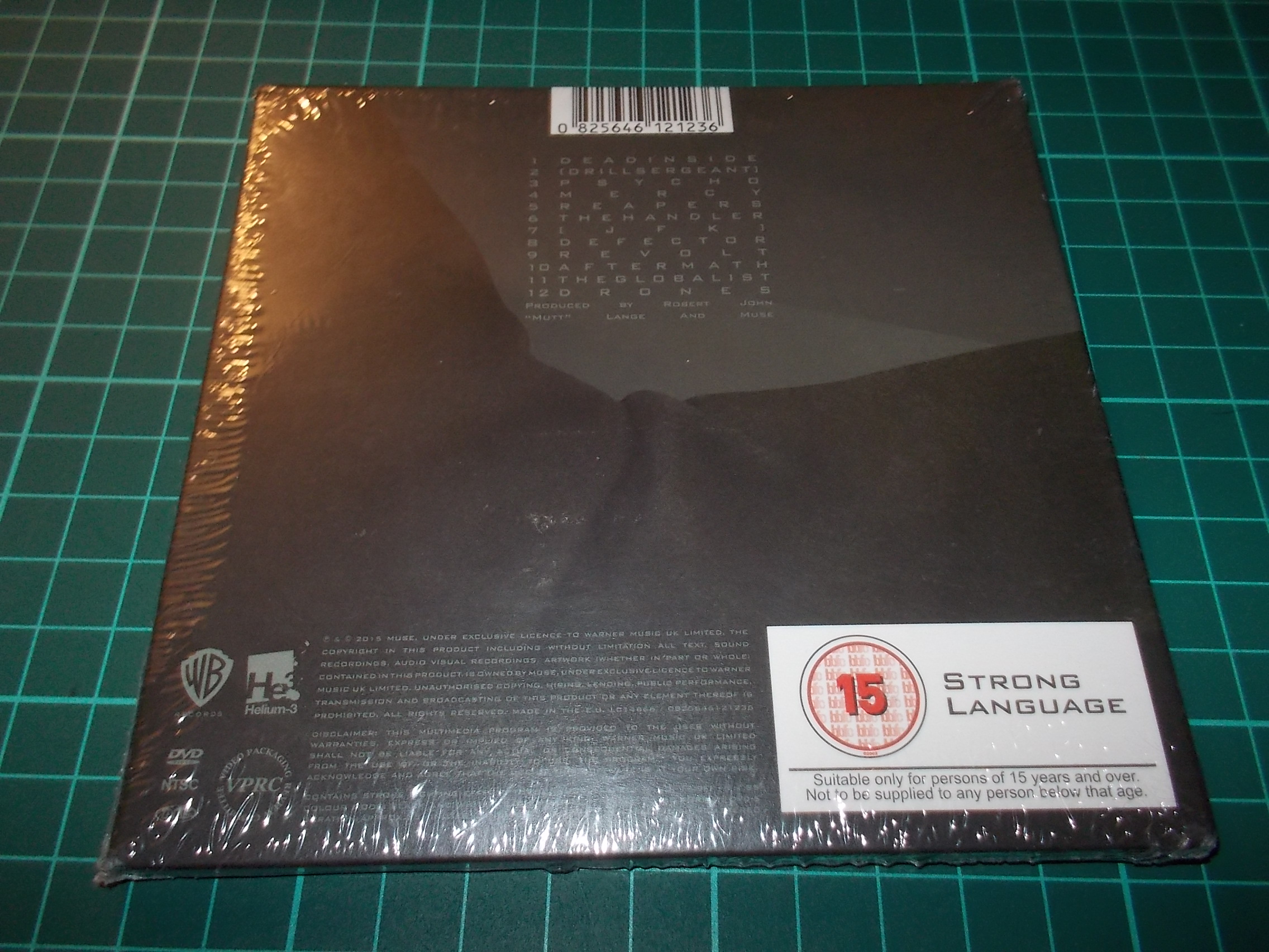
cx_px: 634
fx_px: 1063
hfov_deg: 61.7
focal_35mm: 29
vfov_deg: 48.2
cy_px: 476
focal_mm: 4.1
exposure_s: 1/30
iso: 200
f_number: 3.3
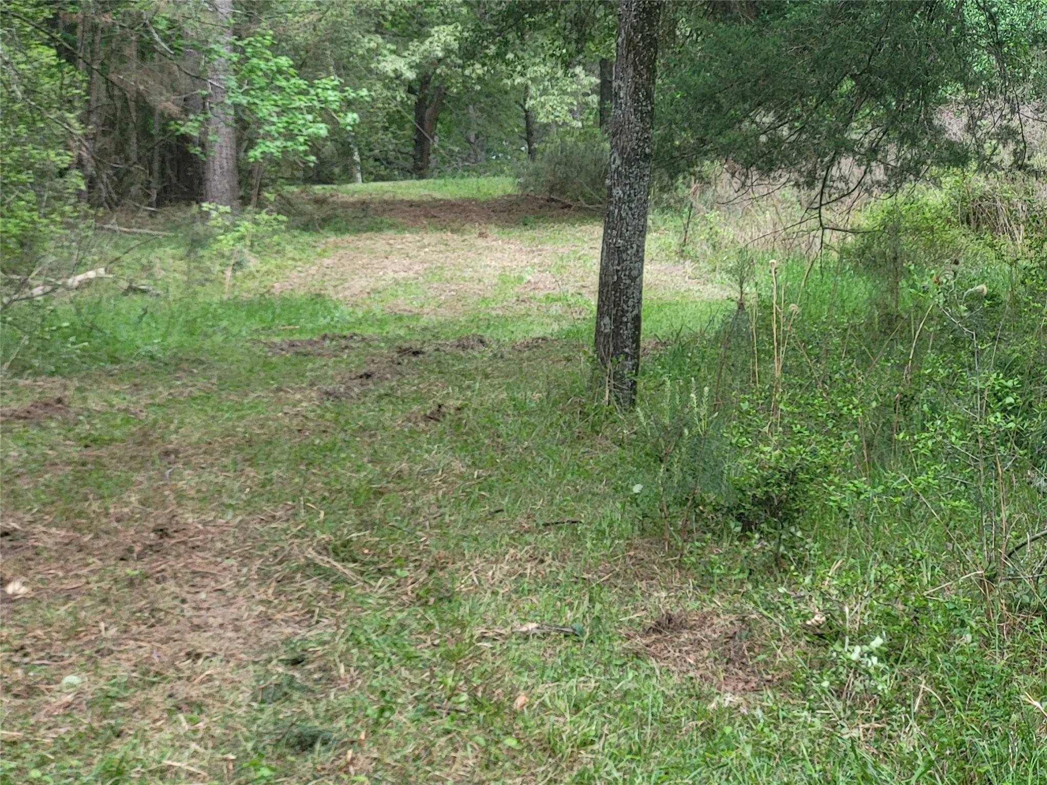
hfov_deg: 25.7
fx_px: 2299
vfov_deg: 19.4
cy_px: 392
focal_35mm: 76
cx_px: 524
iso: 64
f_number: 2.4
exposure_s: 1/60
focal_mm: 7.12
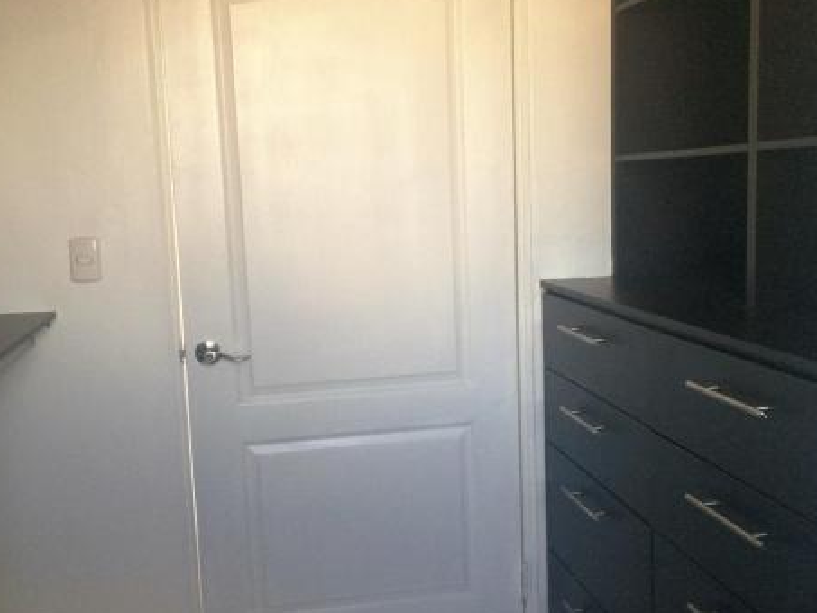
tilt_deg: -8.2
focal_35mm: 41
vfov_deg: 35.1
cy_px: 334
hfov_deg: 45.7
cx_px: 355
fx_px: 968
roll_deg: +3.3
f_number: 2.2
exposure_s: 1/30
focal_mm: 4.15
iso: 100
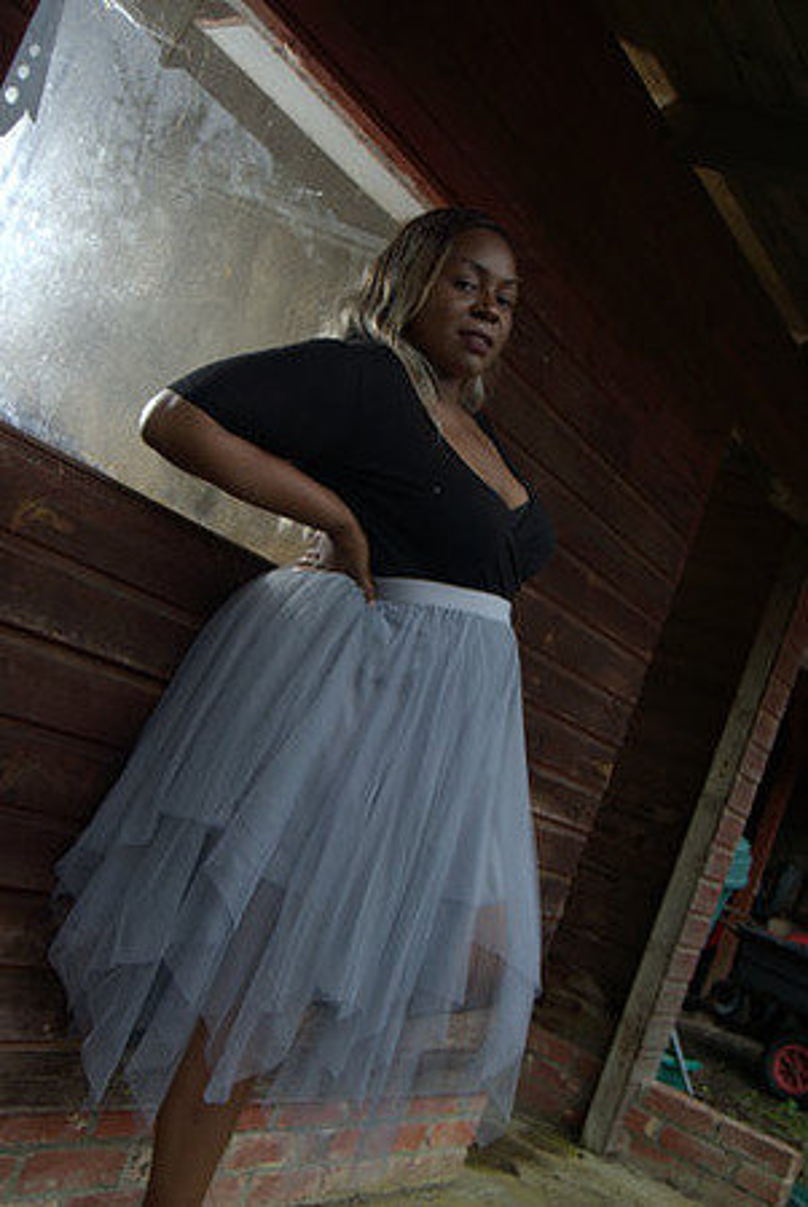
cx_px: 404
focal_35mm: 36
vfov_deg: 53.1
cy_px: 604
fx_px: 1209
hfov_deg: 37.0
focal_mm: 24
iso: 100
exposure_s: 1/100
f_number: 4
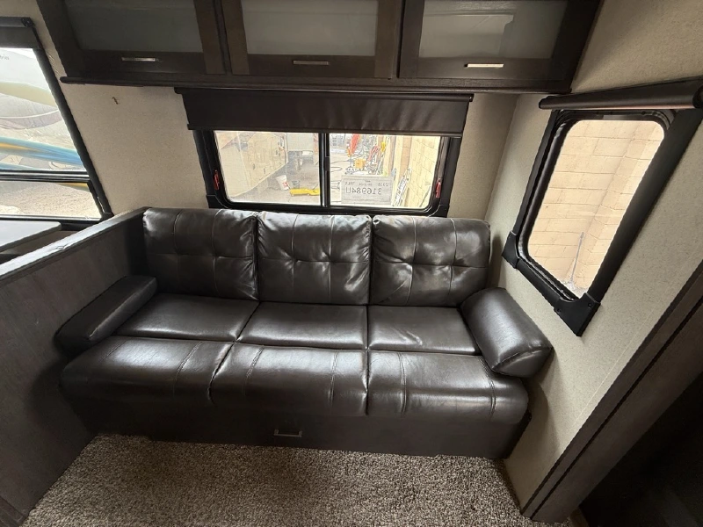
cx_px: 352
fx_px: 284
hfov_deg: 102.1
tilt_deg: -28.9
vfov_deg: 85.7
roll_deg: -2.0
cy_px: 264
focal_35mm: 14
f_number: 2.2
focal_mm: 2.22
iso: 64
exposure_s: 1/100
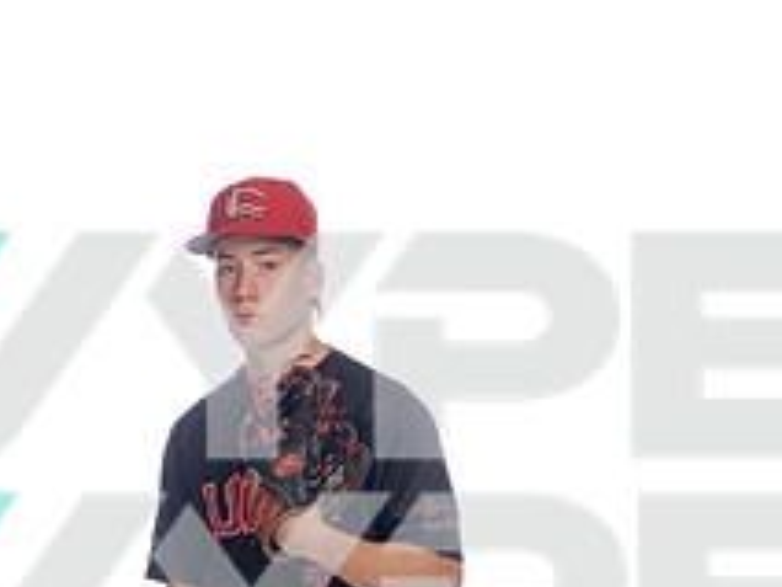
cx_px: 339
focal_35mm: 137
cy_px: 609
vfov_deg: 10.7
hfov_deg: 14.4
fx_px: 3095
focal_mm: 67
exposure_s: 1/250
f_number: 7.1
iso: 800
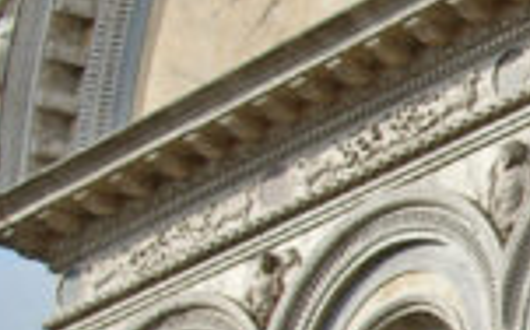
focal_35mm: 207
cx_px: 1013
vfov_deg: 6.3
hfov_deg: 9.6
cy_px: 439
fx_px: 2987
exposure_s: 1/200
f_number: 8
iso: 100
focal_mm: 20
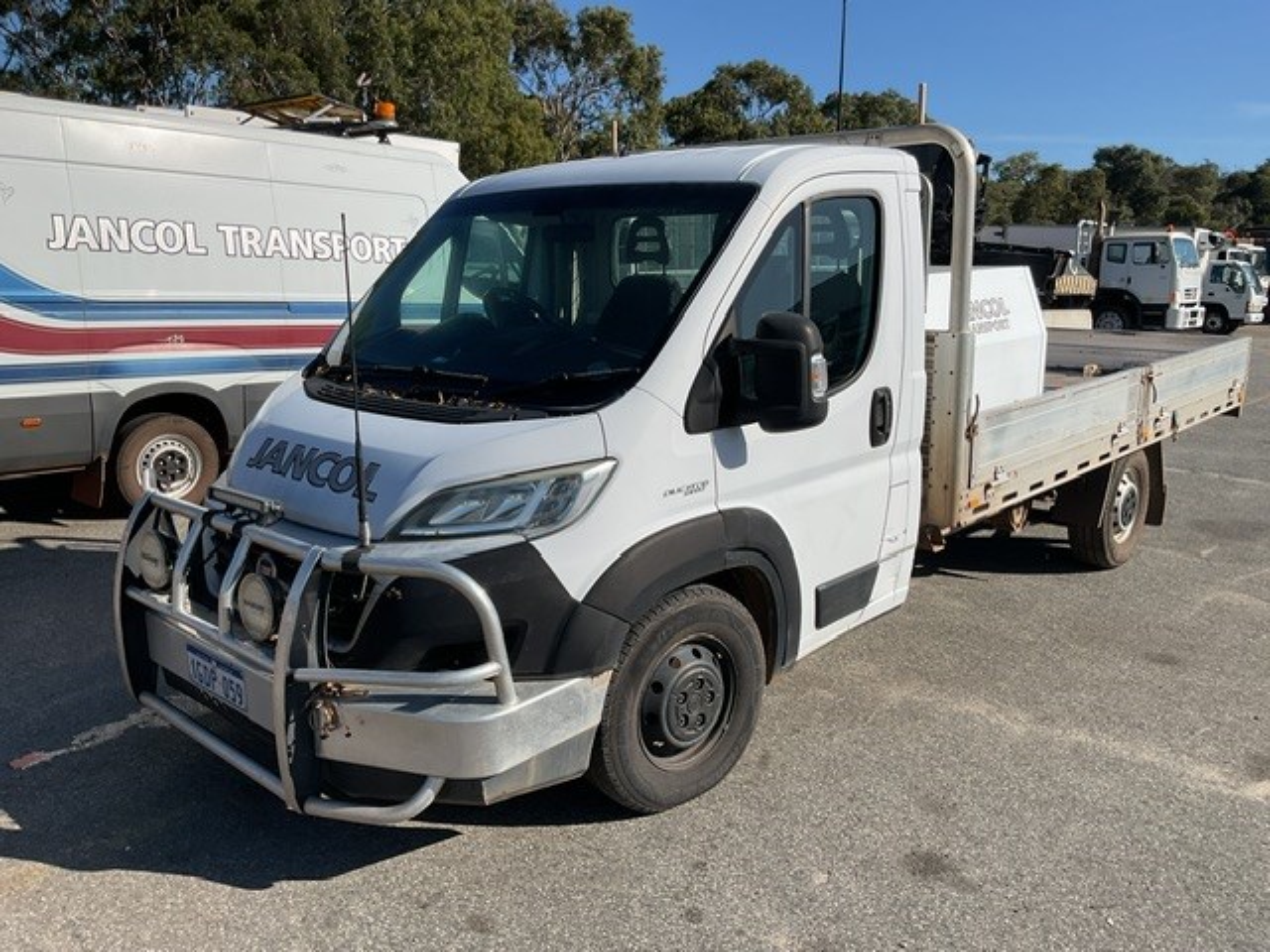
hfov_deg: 61.7
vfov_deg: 48.2
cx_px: 635
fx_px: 1064
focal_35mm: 29
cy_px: 476
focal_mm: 3
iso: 16
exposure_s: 1/2801
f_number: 1.8
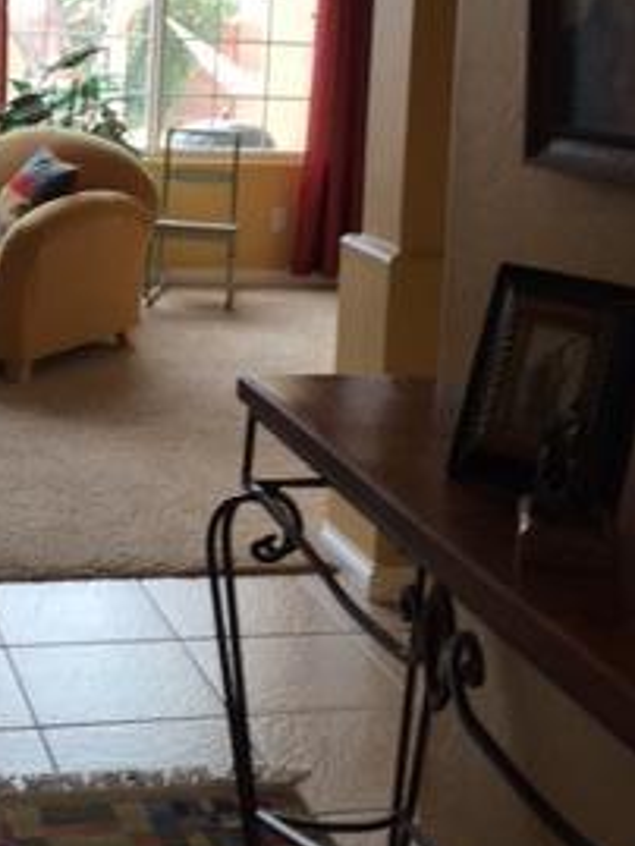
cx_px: 135
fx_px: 1686
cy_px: 31
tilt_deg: -0.6
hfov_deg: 21.1
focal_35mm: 69
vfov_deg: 26.8
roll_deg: -3.7
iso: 32
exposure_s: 1/60
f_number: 2.2
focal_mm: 4.15
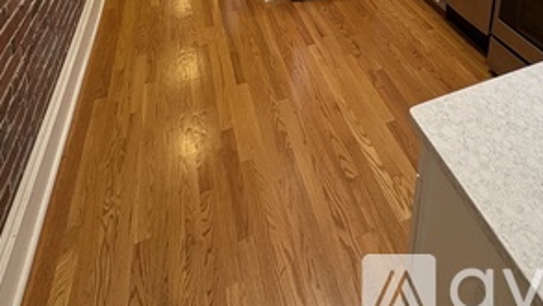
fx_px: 374
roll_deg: -1.8
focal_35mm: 26
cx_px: 314
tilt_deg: -12.6
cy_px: -135
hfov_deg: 71.4
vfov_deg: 29.8
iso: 200
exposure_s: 1/60
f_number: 2.2
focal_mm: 2.22
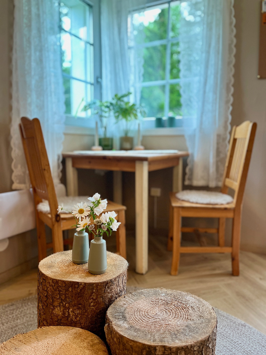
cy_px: 178
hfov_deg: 53.1
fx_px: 266
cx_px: 133
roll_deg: -0.7
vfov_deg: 67.3
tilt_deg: -7.1
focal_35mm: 26
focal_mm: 5.1
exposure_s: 1/60
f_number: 1.6
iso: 320
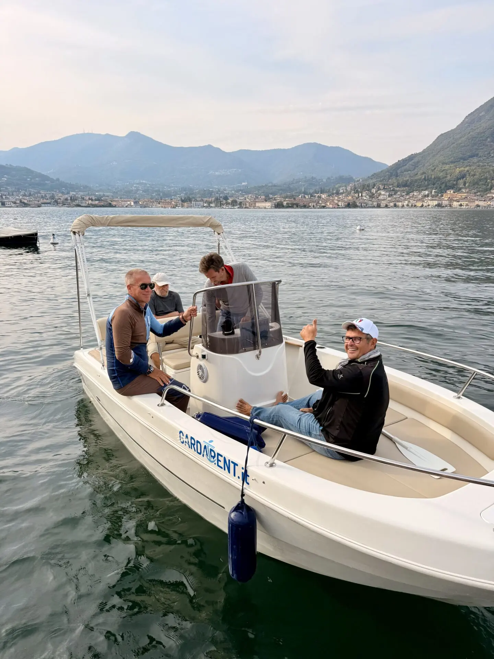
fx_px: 457
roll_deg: +0.2
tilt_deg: -14.7
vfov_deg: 71.6
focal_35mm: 24
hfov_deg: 56.8
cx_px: 247
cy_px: 330
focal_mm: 6.76
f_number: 1.78
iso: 80
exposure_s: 1/3279
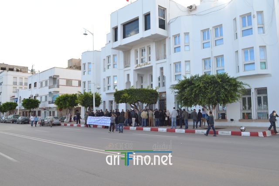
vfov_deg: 43.6
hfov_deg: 62.0
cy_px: 93
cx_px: 140
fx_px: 232
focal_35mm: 30
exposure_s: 1/200
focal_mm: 20
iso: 100
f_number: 7.1
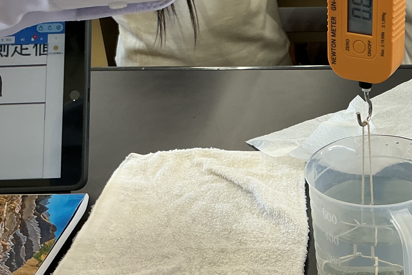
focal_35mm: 60
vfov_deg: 22.6
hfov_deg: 32.0
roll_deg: +2.2
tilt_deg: -24.1
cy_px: 99
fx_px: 687
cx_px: 358
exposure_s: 1/60
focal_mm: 3
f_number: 1.8
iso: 50
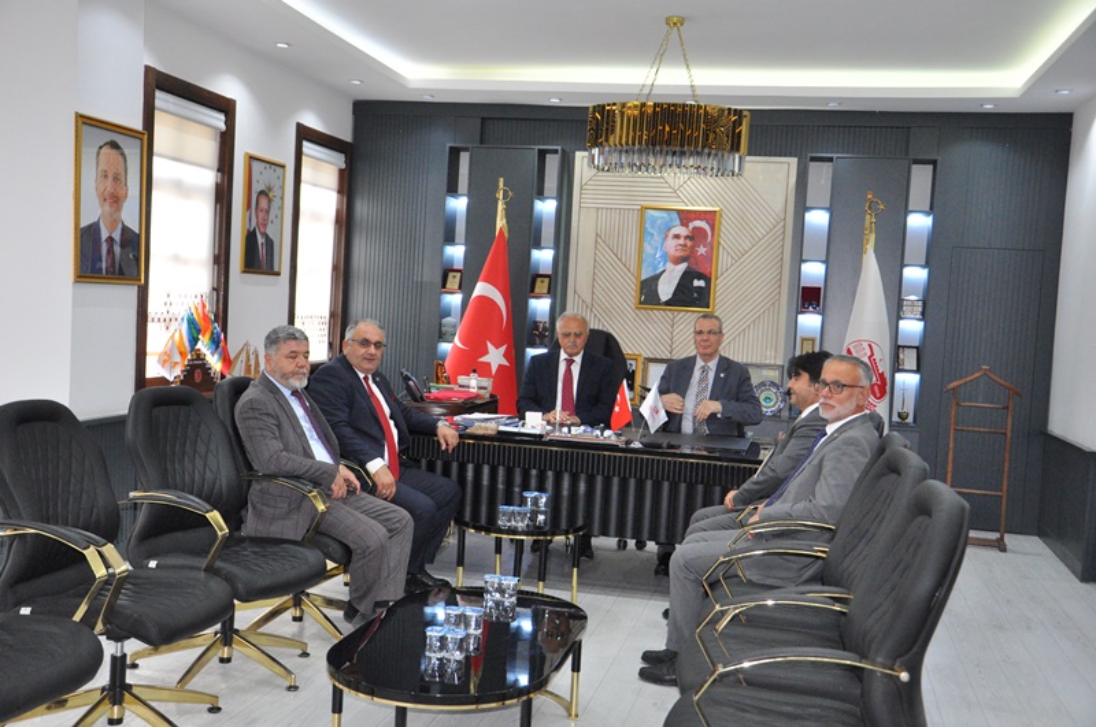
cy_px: 364
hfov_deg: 51.3
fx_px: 1140
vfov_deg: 35.4
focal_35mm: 38
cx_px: 548
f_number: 5
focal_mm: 25
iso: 2000
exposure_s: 1/160
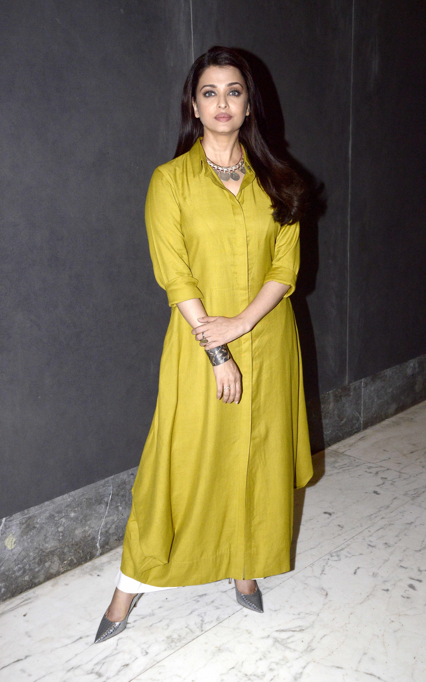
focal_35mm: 39
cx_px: 227
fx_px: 715
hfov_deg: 33.1
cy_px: 343
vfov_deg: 50.9
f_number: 6.3
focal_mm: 25
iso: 800
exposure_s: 1/160
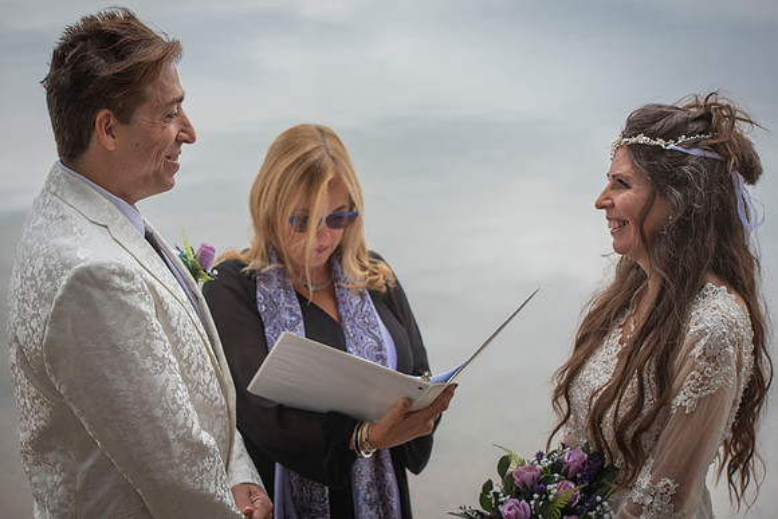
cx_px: 375
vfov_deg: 17.5
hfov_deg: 26.0
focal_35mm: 78
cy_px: 272
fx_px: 1686
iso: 160
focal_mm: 70
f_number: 5
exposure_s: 1/200
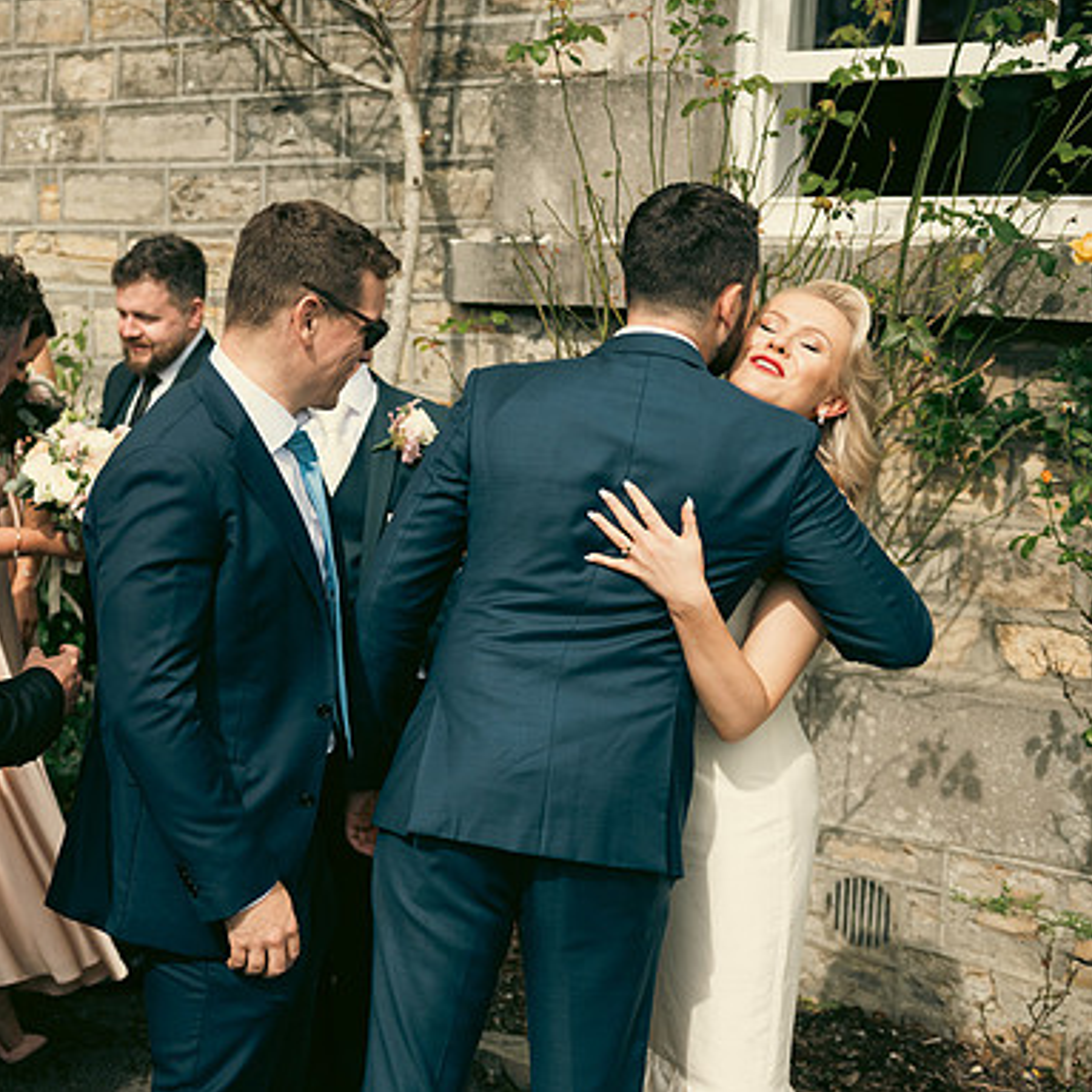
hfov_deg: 29.1
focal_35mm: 58
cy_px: 543
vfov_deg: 29.6
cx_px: 271
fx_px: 2070
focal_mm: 45
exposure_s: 1/1600
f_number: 3.5
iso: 125
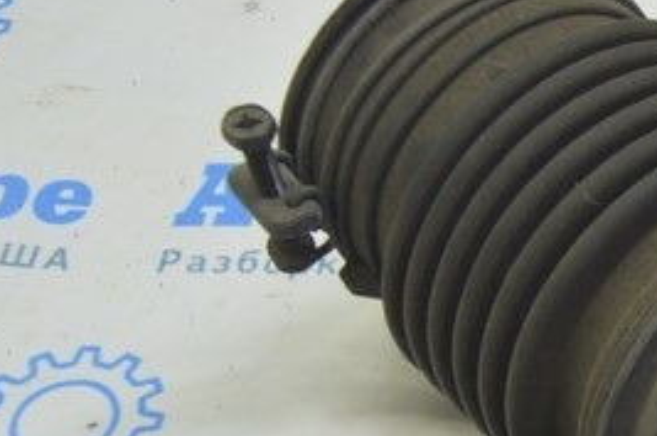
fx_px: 2203
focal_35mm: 121
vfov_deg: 10.8
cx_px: 1206
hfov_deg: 14.7
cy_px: 688
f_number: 5.6
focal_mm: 21
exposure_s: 1/20
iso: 400
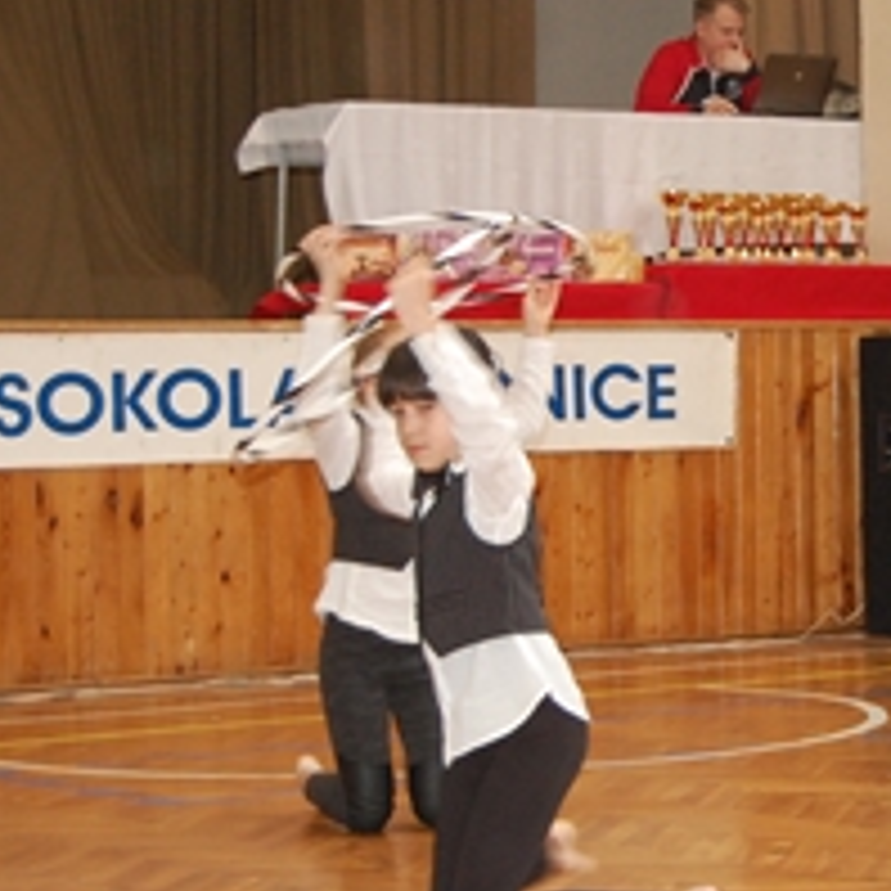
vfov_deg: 14.3
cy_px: 410
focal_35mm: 122
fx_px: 3553
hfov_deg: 14.0
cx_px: 968
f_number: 5
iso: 1000
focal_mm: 38
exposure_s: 1/60
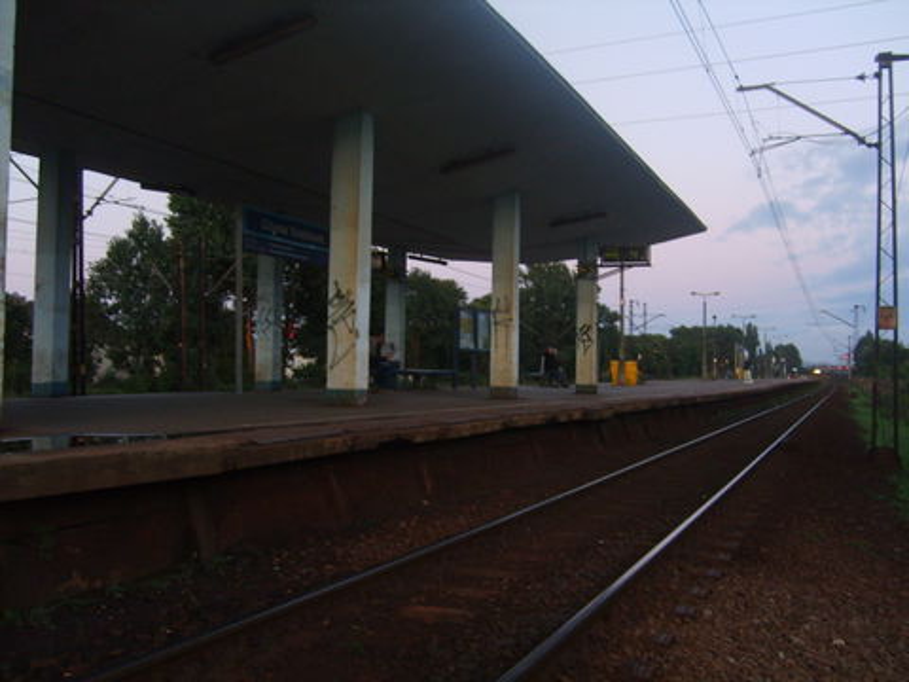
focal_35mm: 35
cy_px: 341
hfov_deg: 52.6
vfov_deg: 40.7
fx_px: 919
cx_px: 454
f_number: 2.8
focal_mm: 5.8
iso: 139
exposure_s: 1/30
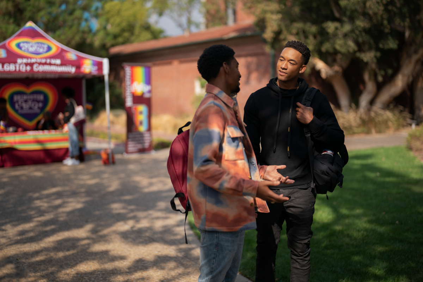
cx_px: 212
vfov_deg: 27.0
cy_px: 141
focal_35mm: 50
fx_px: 587
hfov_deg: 39.6
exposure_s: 1/3200
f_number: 1.2
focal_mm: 50
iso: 80
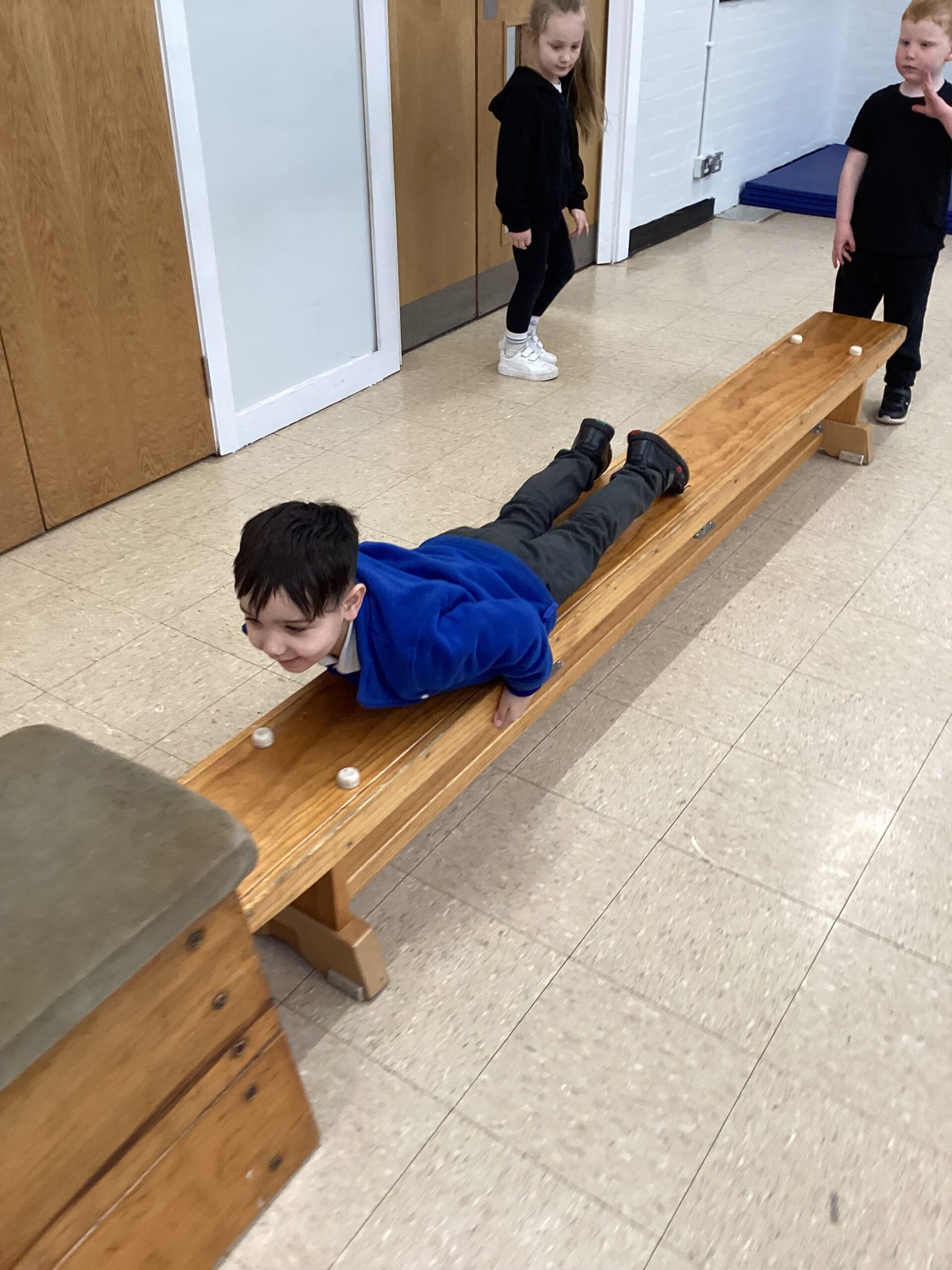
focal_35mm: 31
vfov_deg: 58.4
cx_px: 476
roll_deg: -1.5
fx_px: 1137
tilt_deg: -26.5
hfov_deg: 45.4
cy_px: 635
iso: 100
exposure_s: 1/50
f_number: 2.4
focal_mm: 3.3
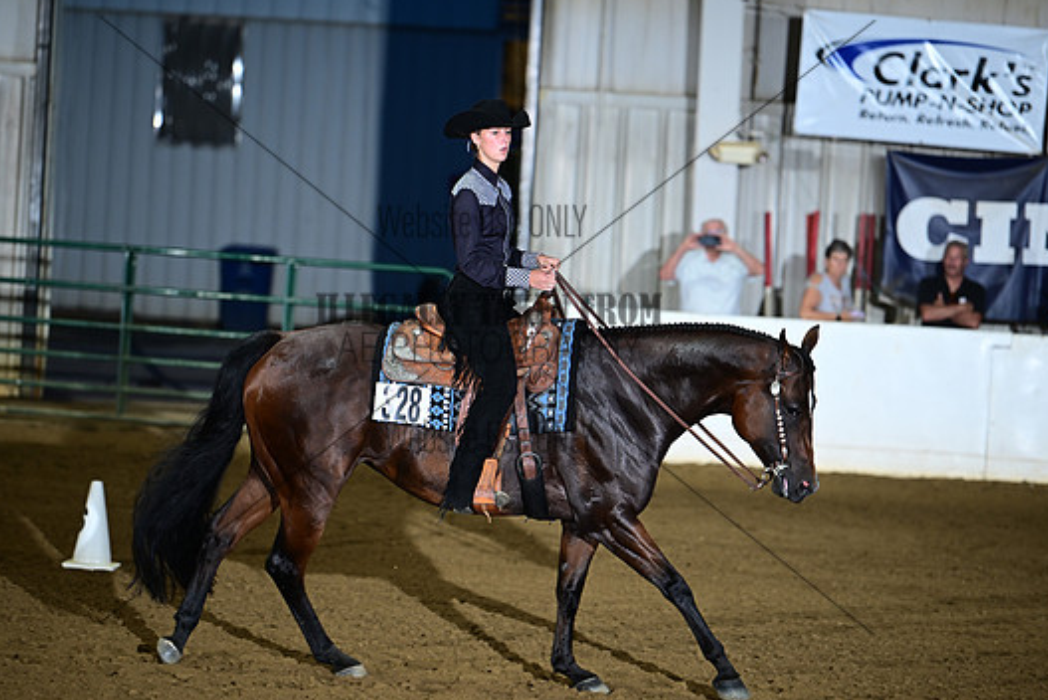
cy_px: 325
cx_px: 489
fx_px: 6408
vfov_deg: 6.3
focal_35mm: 220
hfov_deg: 9.3
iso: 500
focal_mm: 200
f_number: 3.5
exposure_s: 1/203
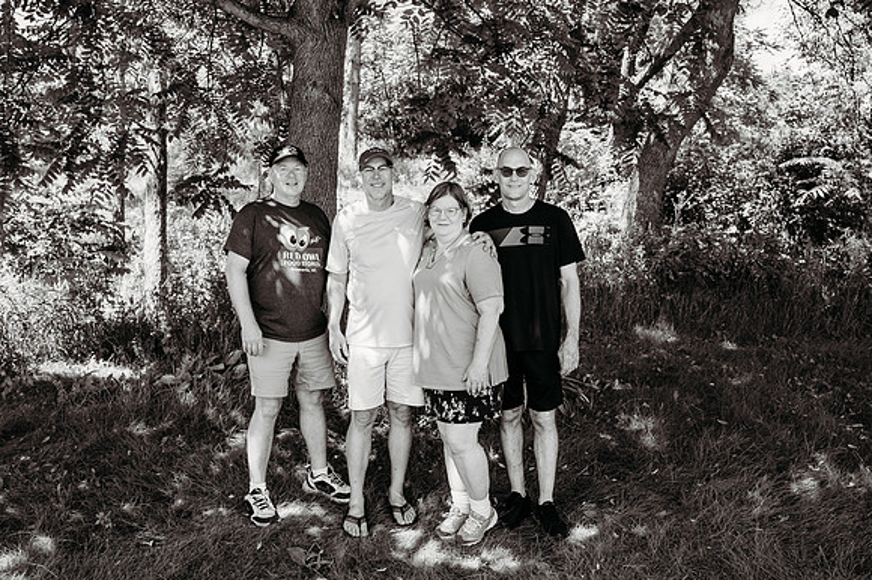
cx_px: 397
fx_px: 875
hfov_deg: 52.9
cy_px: 268
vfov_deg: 36.7
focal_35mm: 36
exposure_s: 1/200
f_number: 4.5
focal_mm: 29.5
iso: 160
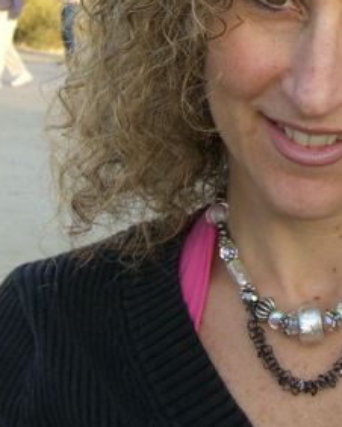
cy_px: 18
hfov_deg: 8.8
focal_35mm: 175
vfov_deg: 10.9
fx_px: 2212
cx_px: 348
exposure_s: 1/200
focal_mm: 12.8
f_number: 4.1
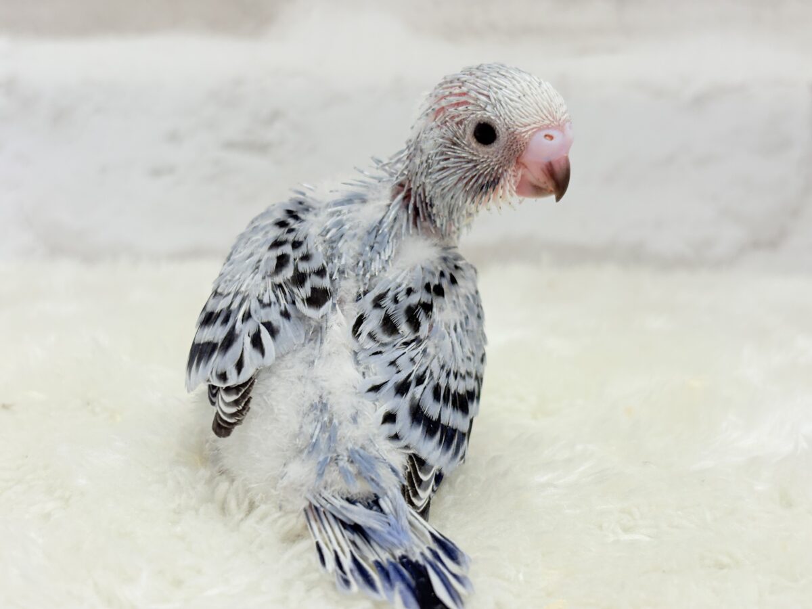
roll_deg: -0.6
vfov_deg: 28.0
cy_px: 304
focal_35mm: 52
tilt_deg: -13.0
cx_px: 406
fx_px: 1220
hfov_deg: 36.8
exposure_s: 1/100
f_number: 1.6
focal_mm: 5.96
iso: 64
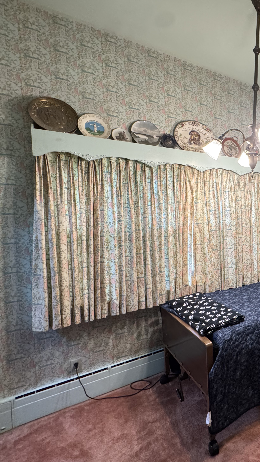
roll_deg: +1.3
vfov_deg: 83.8
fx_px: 257
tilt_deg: -1.6
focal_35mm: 21
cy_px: 224
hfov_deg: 46.1
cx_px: 253
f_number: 2.2
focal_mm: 2.22
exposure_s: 1/60
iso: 500
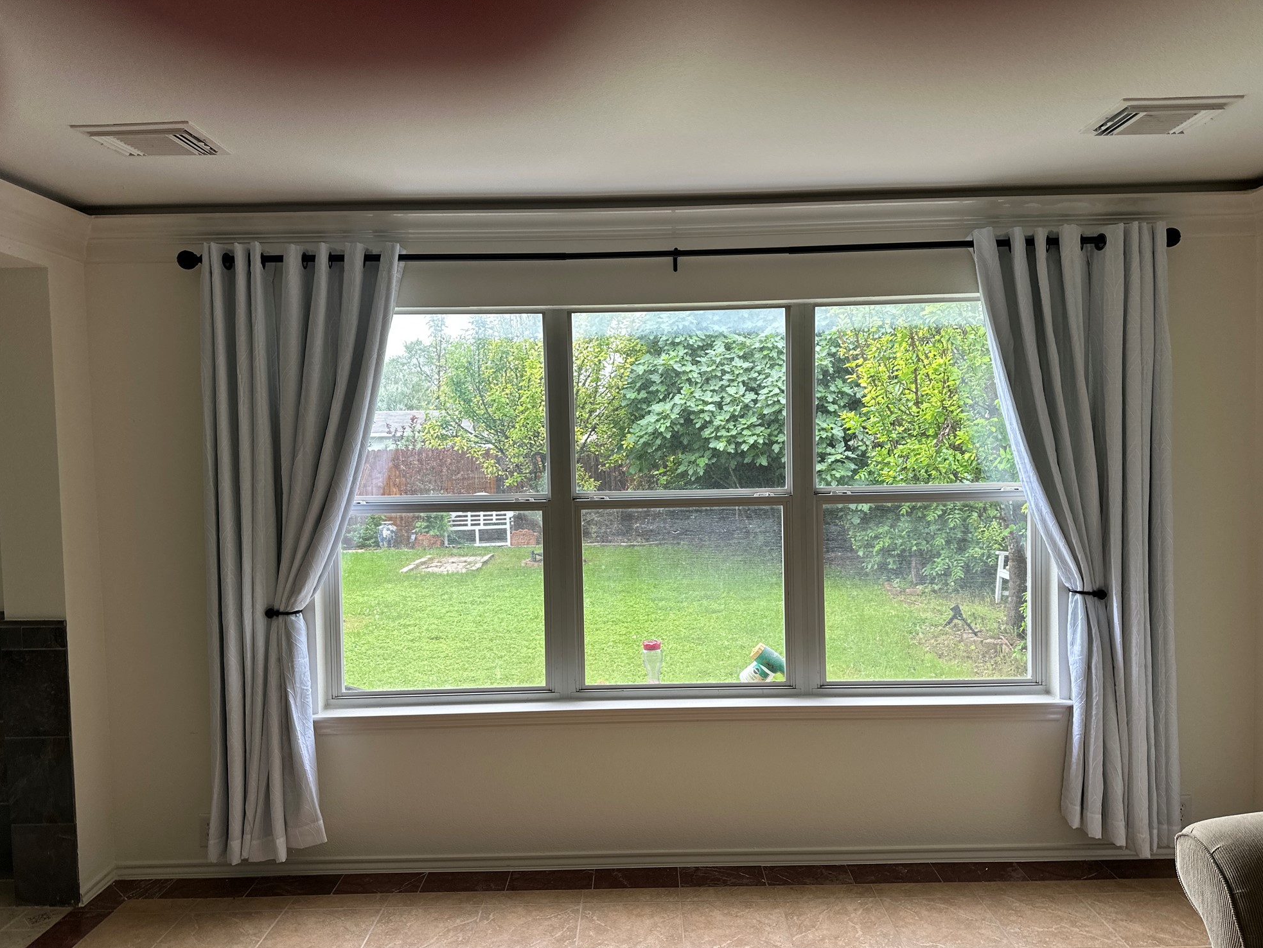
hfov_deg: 69.4
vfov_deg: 54.9
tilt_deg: -2.7
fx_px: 912
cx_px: 646
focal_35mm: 25
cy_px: 488
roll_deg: +0.5
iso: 64
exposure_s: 1/223
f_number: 1.78
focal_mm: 6.86
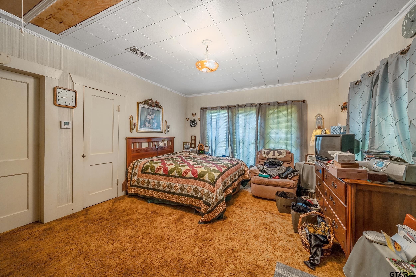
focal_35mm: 14
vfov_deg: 81.2
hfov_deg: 104.3
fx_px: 162
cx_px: 208
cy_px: 138
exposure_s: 1/6
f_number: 8
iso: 800
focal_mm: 14
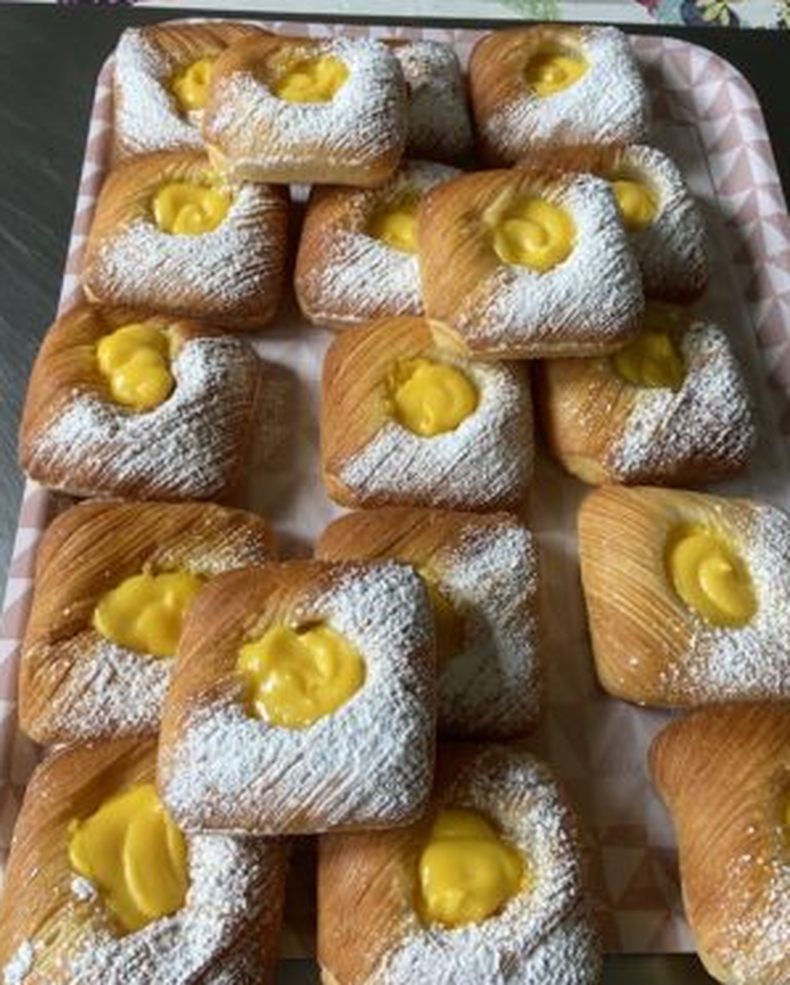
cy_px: 470
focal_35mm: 34
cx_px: 400
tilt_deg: -59.9
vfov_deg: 52.8
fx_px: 992
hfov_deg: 43.4
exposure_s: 1/69
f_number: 1.8
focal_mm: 4.25
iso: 125
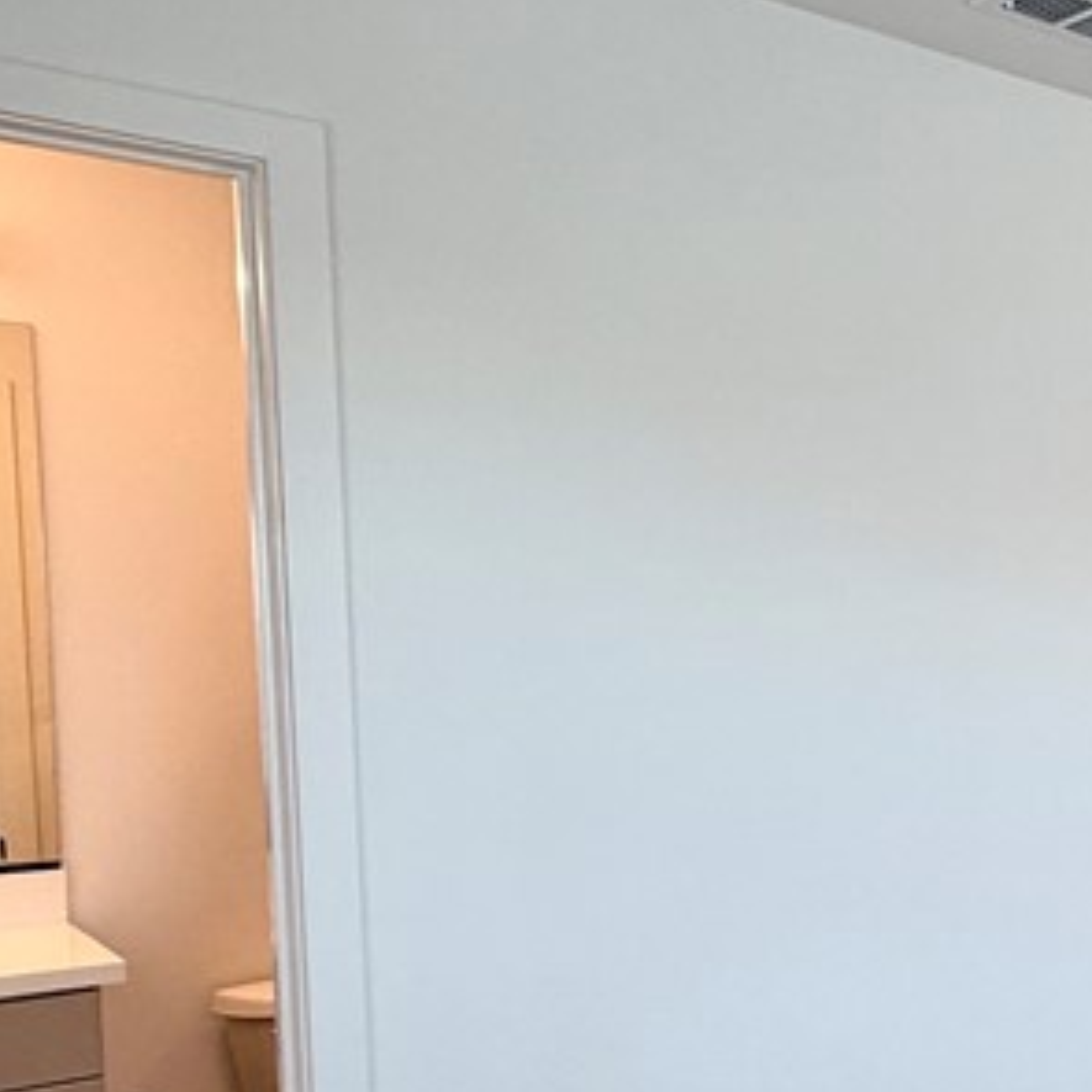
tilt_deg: -2.5
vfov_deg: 38.9
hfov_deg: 26.2
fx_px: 1535
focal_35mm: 43
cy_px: 696
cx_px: 1710
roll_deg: +0.3
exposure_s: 1/120
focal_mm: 2.22
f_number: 2.2
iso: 100
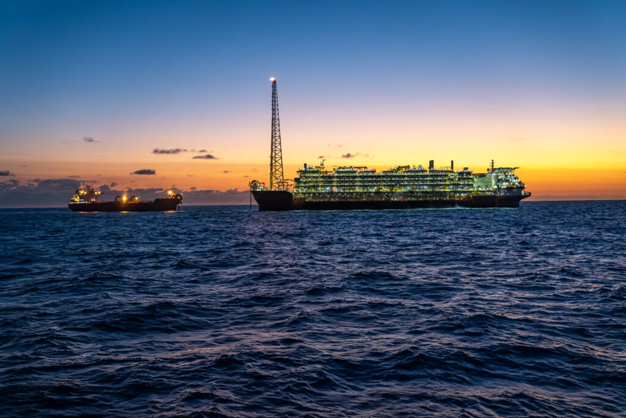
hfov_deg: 53.1
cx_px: 313
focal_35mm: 36
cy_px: 209
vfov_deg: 36.9
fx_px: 626
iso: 3200
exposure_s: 1/200
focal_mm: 36
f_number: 3.2
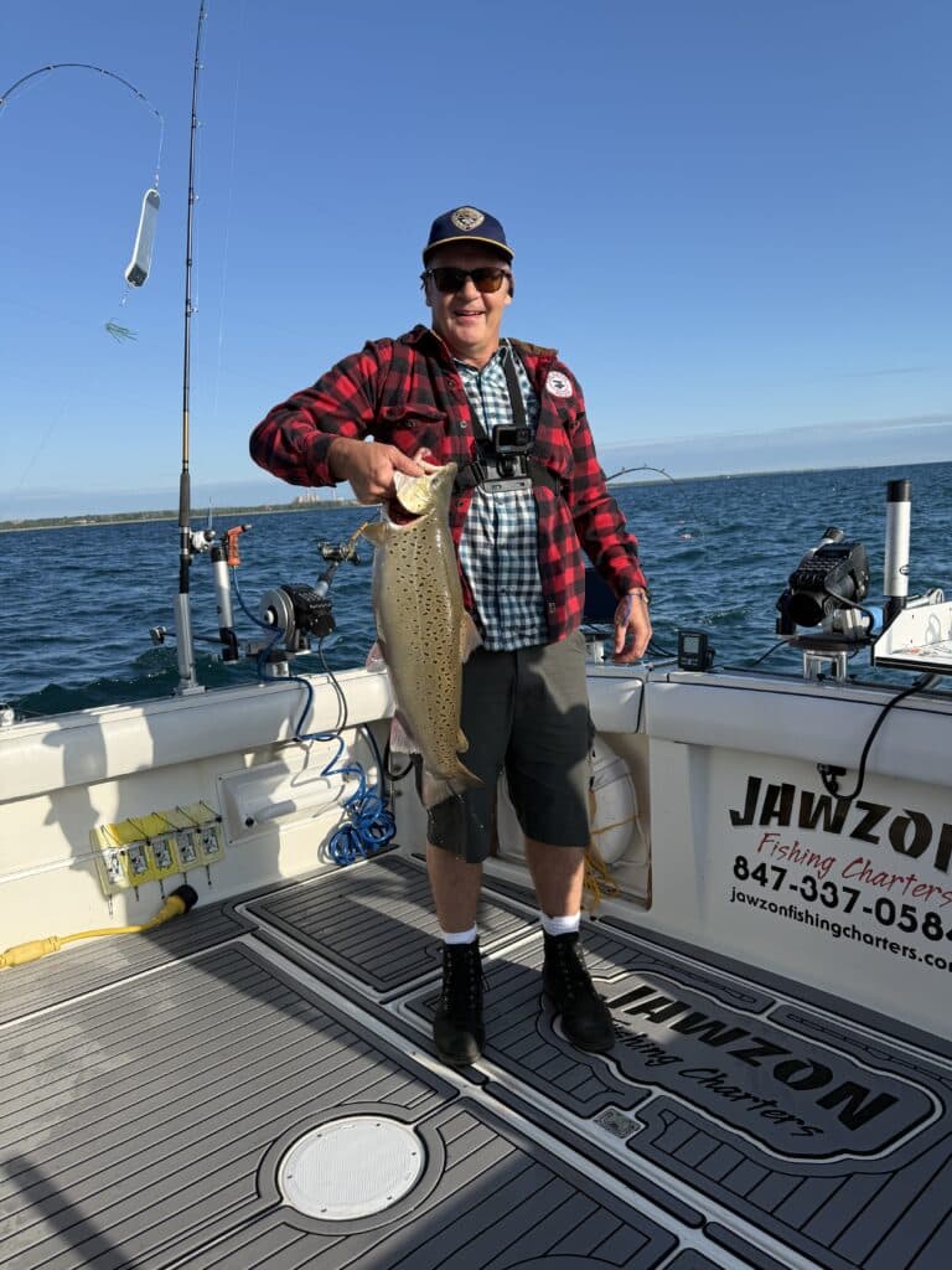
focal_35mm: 24
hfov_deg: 56.8
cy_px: 635
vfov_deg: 71.6
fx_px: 880
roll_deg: +3.8
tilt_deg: -7.7
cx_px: 476
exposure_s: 1/3759
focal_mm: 6.76
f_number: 1.78
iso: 80
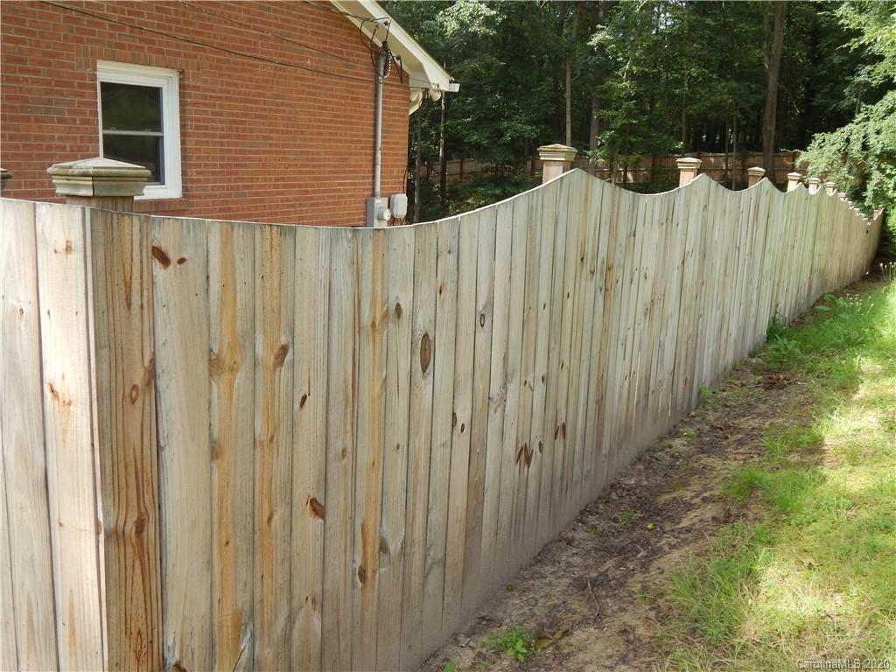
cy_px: 336
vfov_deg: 40.7
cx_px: 448
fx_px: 906
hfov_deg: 52.6
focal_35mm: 35
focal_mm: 6.1
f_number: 3.3
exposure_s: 1/200
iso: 125
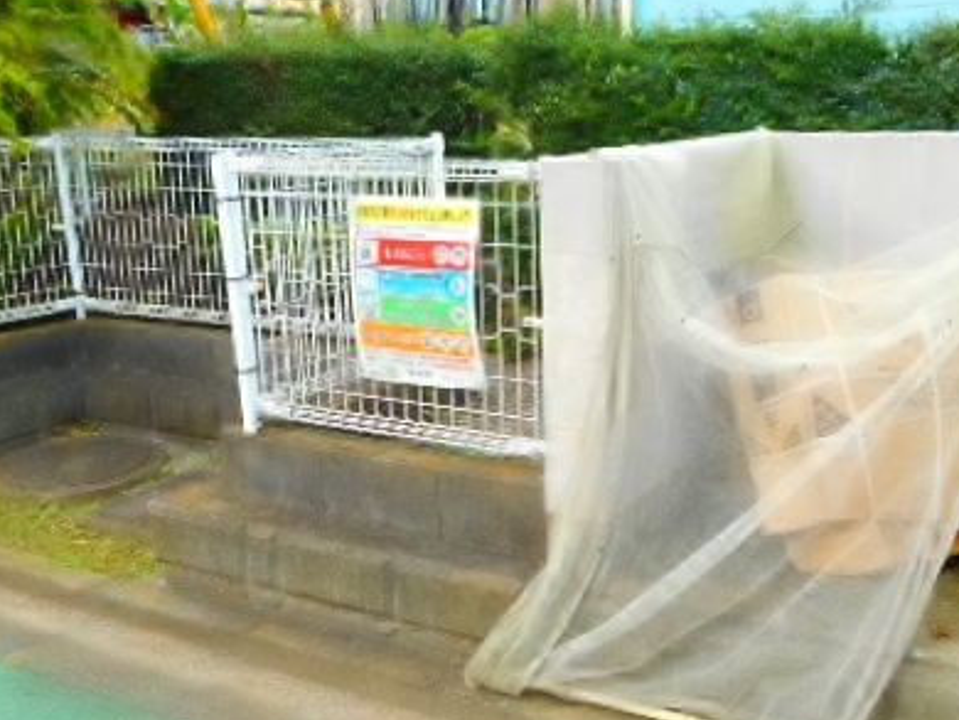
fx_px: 1137
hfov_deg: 45.7
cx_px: 504
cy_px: 437
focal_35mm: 41
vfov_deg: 35.0
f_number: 3.7
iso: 80
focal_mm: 4.5
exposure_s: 1/100
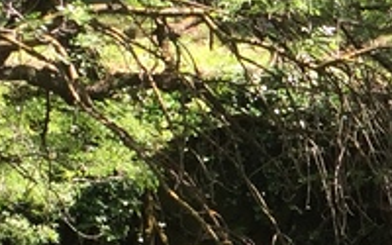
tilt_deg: -0.8
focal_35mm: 184
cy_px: 151
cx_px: 598
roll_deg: +0.7
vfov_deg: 7.1
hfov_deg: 10.9
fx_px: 1966
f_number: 2.2
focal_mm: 4.15
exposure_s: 1/304
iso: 32
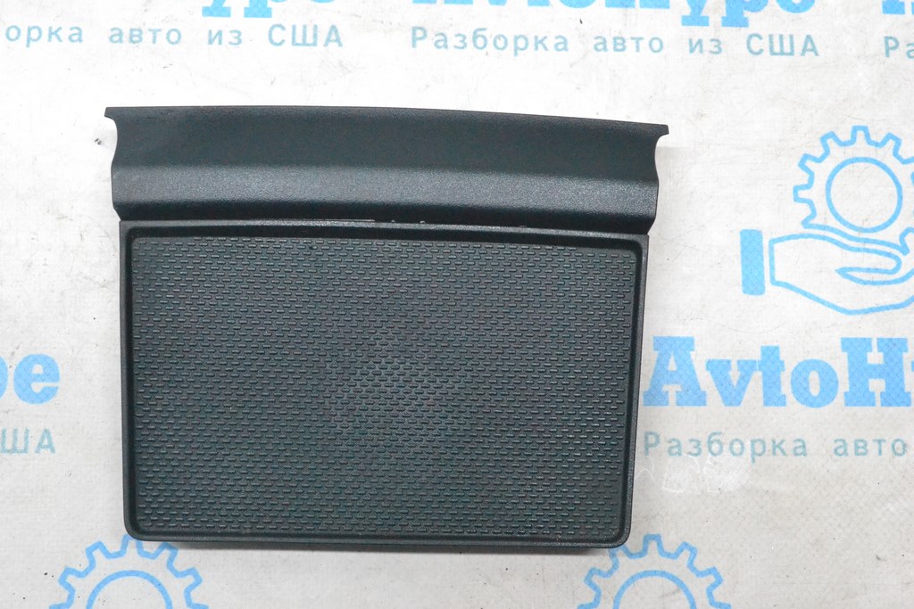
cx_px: 457
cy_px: 304
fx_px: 1219
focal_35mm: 48
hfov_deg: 41.1
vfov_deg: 28.1
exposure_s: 1/160
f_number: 9
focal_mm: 32
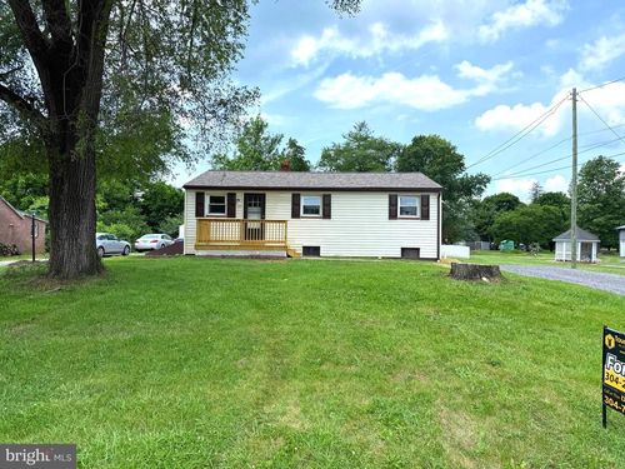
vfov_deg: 56.8
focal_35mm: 24
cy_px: 234
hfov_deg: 71.6
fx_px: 433
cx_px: 312
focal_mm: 6.76
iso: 80
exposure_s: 1/3021
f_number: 1.78
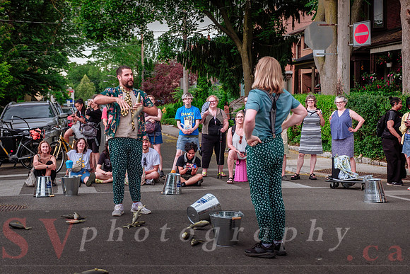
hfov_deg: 36.0
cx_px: 190
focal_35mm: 55
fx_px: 631
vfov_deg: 24.4
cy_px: 129
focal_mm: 34.2
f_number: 2.8
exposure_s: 1/200
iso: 500
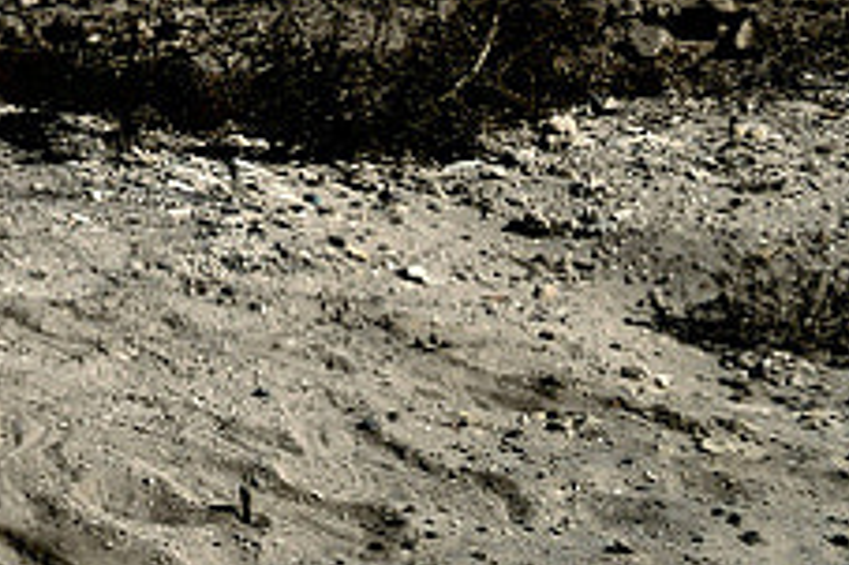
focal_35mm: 169
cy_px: -1268
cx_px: -1683
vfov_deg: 7.1
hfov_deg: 9.5
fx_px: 3983
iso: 100
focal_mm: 24
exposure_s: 1/400
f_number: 10
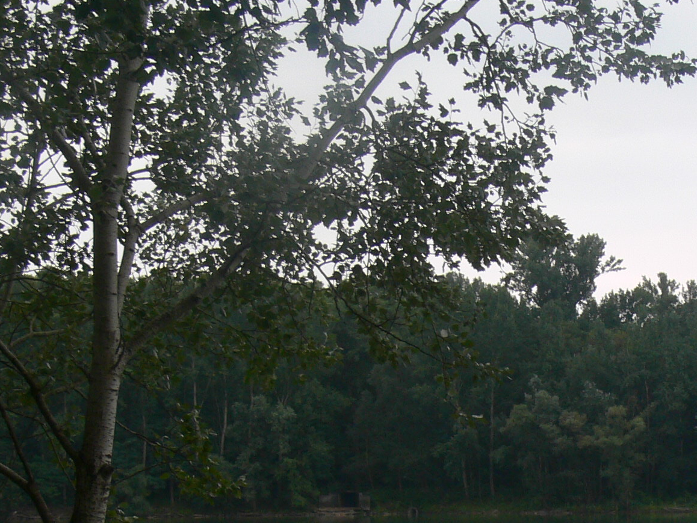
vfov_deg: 11.8
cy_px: 557
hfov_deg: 15.4
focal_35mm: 124
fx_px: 2497
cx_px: 788
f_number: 5.6
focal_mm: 9.3
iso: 80
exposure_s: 1/160
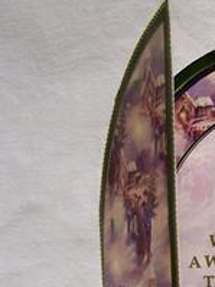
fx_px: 638
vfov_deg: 24.4
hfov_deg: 18.4
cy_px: 271
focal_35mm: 77
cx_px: 240
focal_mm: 5.6
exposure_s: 1/15
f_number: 2.7
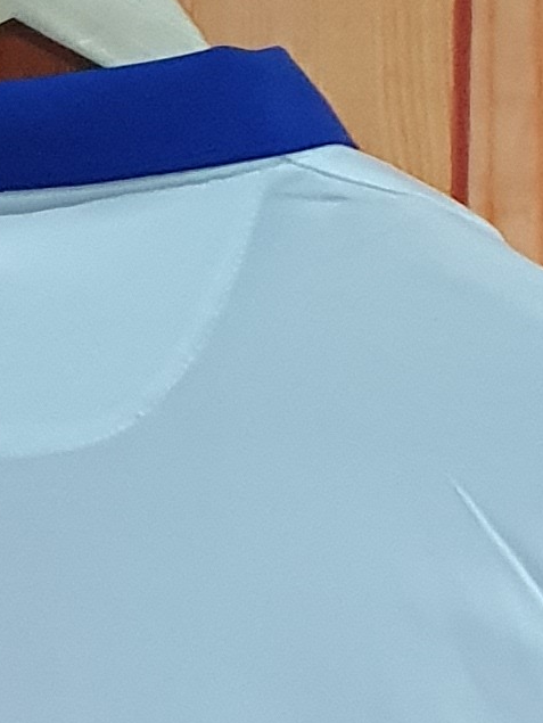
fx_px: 3448
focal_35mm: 165
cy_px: 1230
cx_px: 28
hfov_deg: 9.0
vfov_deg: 11.3
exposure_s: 1/50
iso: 500
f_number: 1.5
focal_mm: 4.32
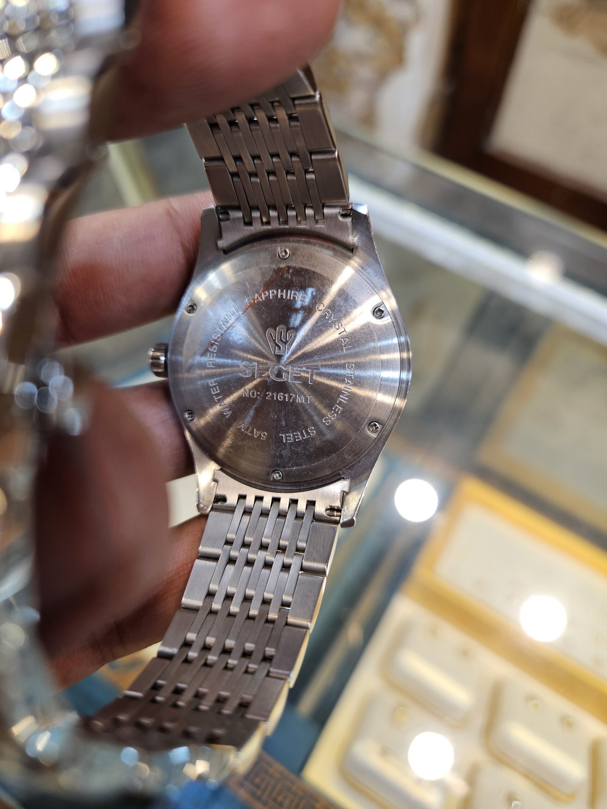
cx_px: 304
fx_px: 538
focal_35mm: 23
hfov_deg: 58.9
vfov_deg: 73.9
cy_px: 404
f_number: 1.8
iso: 125
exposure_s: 1/100
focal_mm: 5.4
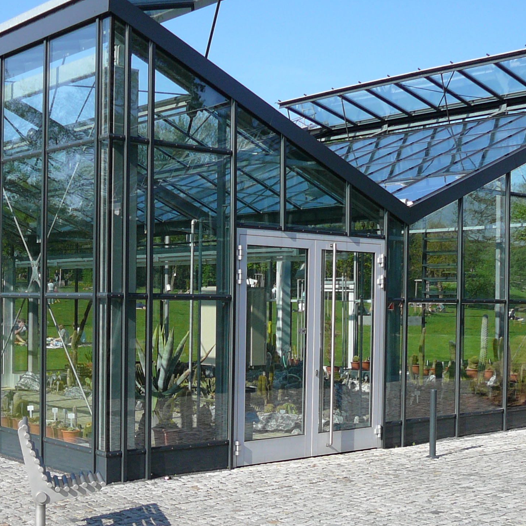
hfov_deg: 31.1
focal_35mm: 55
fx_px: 946
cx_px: 236
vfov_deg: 31.0
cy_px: 309
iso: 80
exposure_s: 1/1000
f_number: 2.8
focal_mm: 5.2
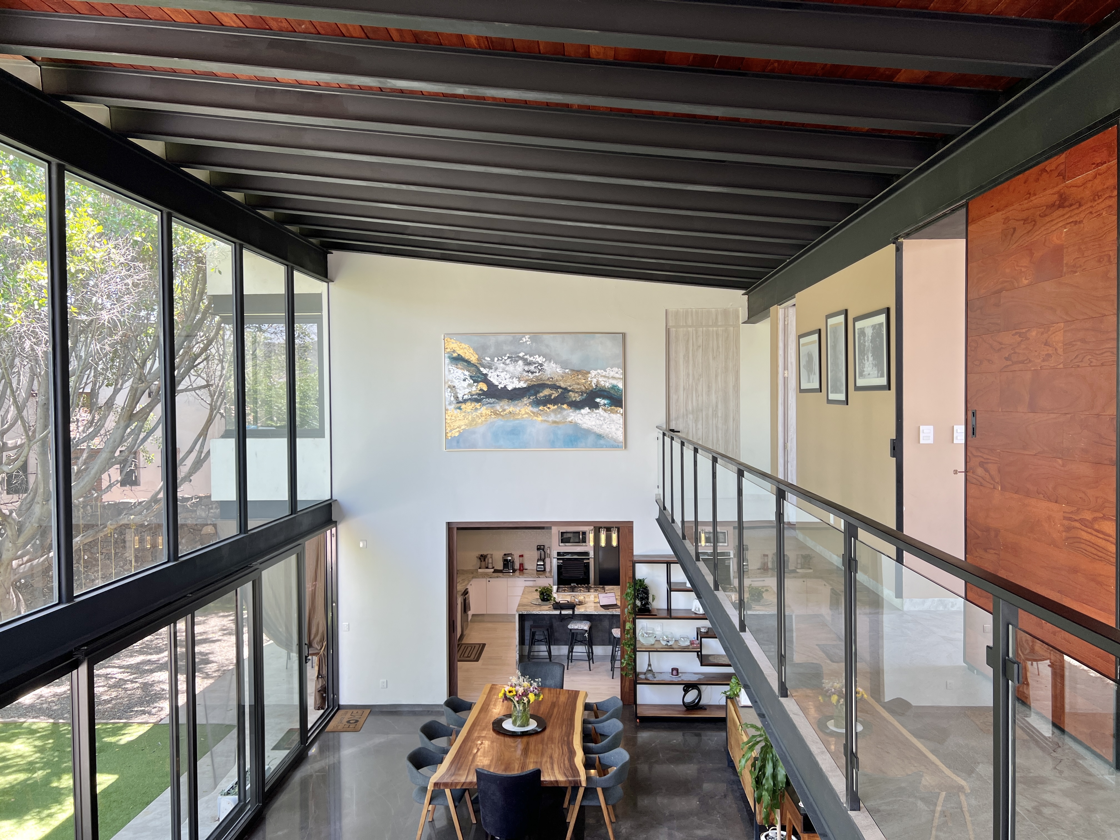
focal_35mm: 26
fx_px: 841
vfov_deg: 53.1
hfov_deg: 67.3
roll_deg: +0.1
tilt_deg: -1.7
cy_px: 420
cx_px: 560
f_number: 1.5
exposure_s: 1/121
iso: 40
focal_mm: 5.7
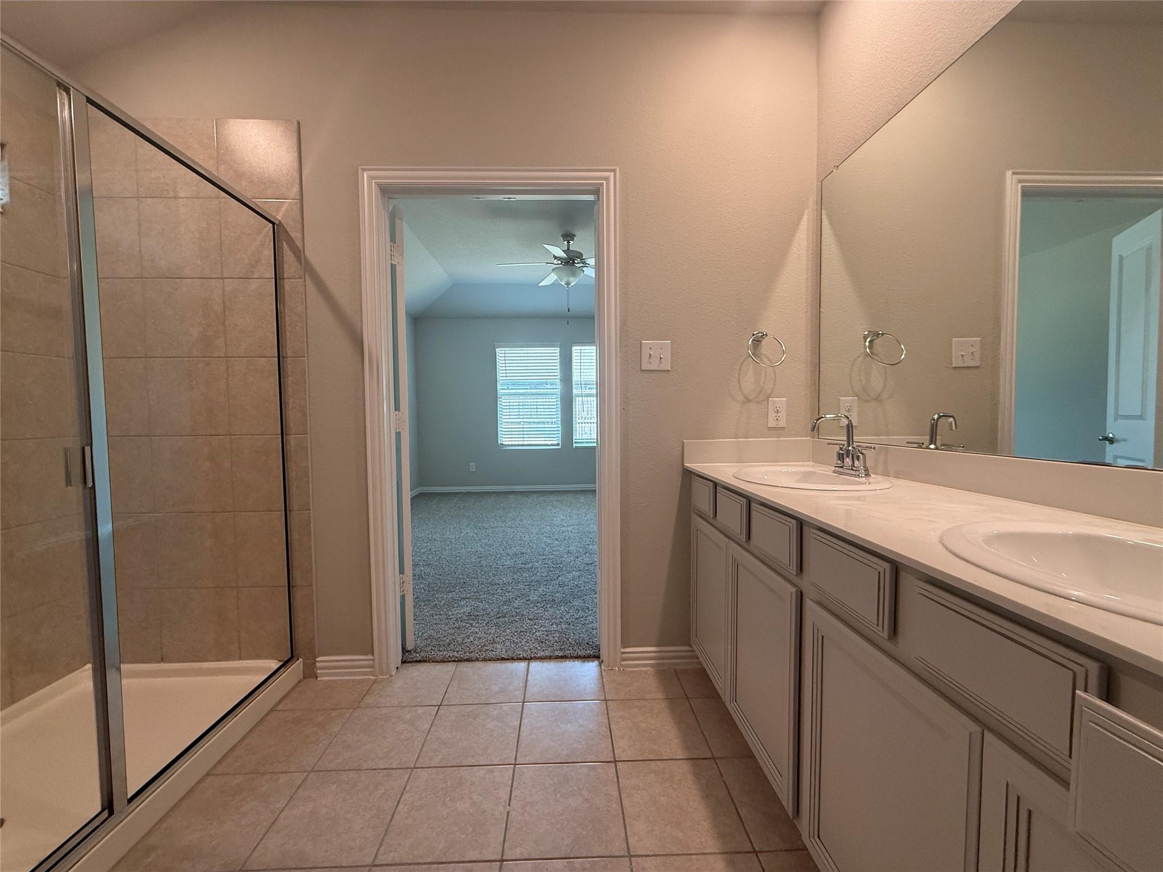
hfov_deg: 102.1
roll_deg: -0.2
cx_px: 582
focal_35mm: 14
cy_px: 436
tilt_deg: -2.3
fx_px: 470
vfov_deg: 85.7
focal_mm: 2.22
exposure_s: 1/120
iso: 200
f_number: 2.2
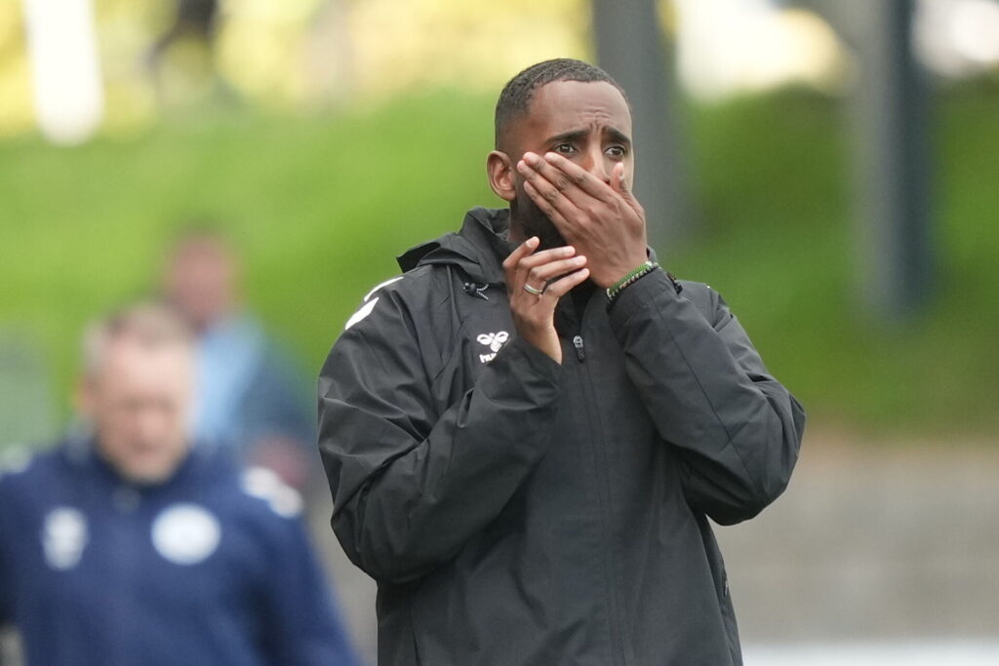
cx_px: 500
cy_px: 333
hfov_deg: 5.2
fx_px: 11101
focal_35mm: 400
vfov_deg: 3.4
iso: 800
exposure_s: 1/1600
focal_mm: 400
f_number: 2.8
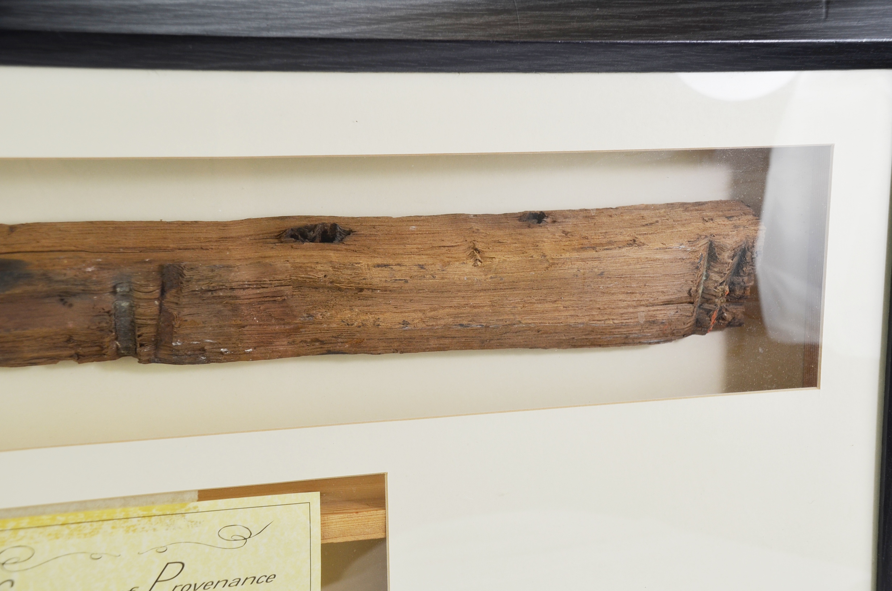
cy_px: 296
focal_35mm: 48
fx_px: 1187
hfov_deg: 41.2
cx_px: 446
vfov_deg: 28.0
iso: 250
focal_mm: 32
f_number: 5.6
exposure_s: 1/125
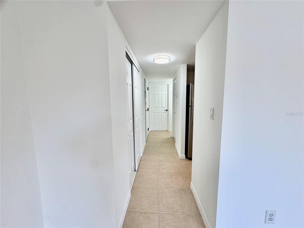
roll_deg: +0.7
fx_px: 123
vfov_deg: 85.7
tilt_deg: -6.5
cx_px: 152
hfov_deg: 102.1
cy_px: 114
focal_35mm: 14
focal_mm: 2.22
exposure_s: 1/120
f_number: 2.2
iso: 100
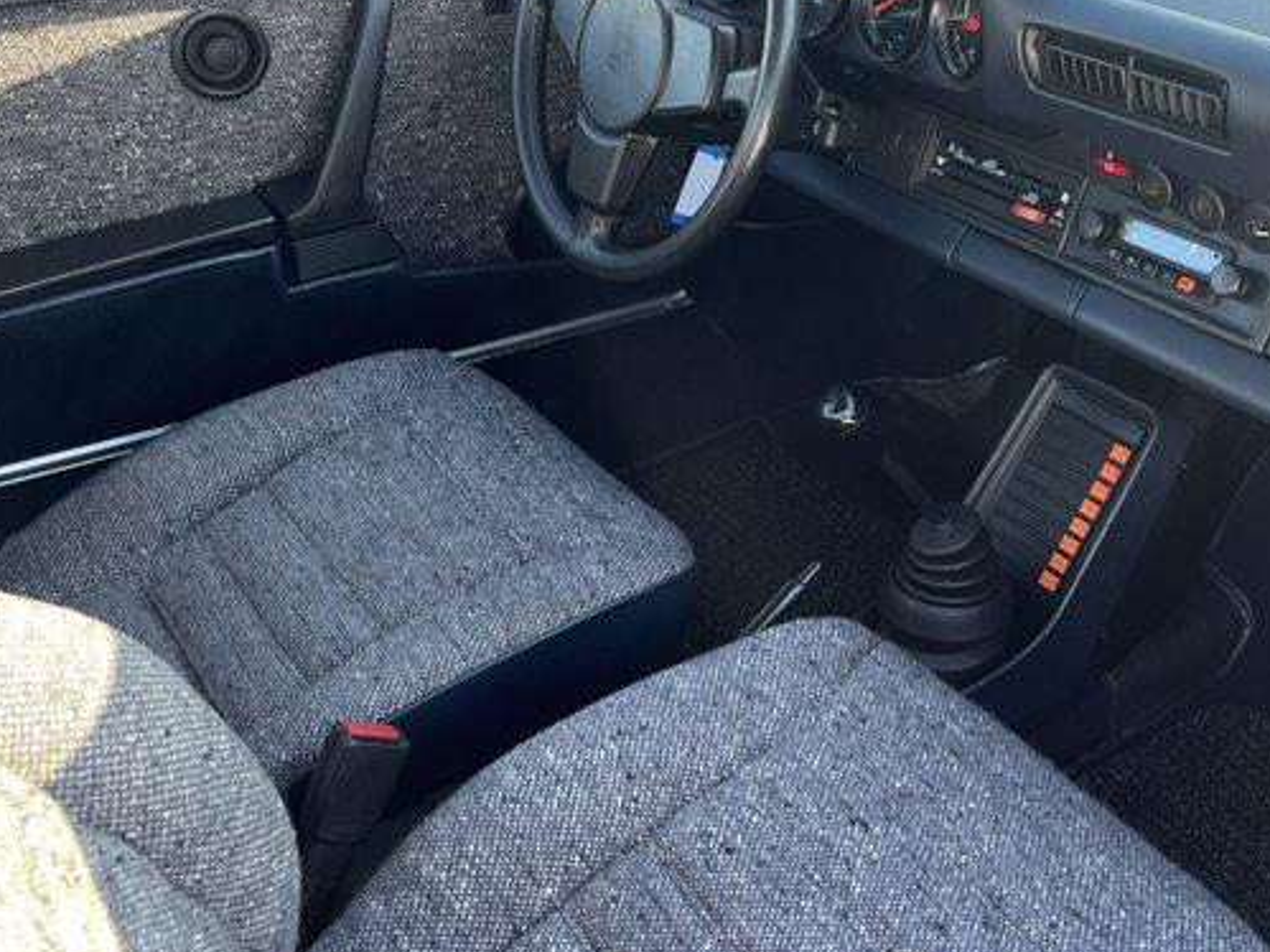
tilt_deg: -28.9
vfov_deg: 35.9
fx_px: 1467
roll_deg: -0.5
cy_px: 461
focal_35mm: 40
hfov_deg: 45.8
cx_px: 881
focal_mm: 5.1
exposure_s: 1/122
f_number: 1.6
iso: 40
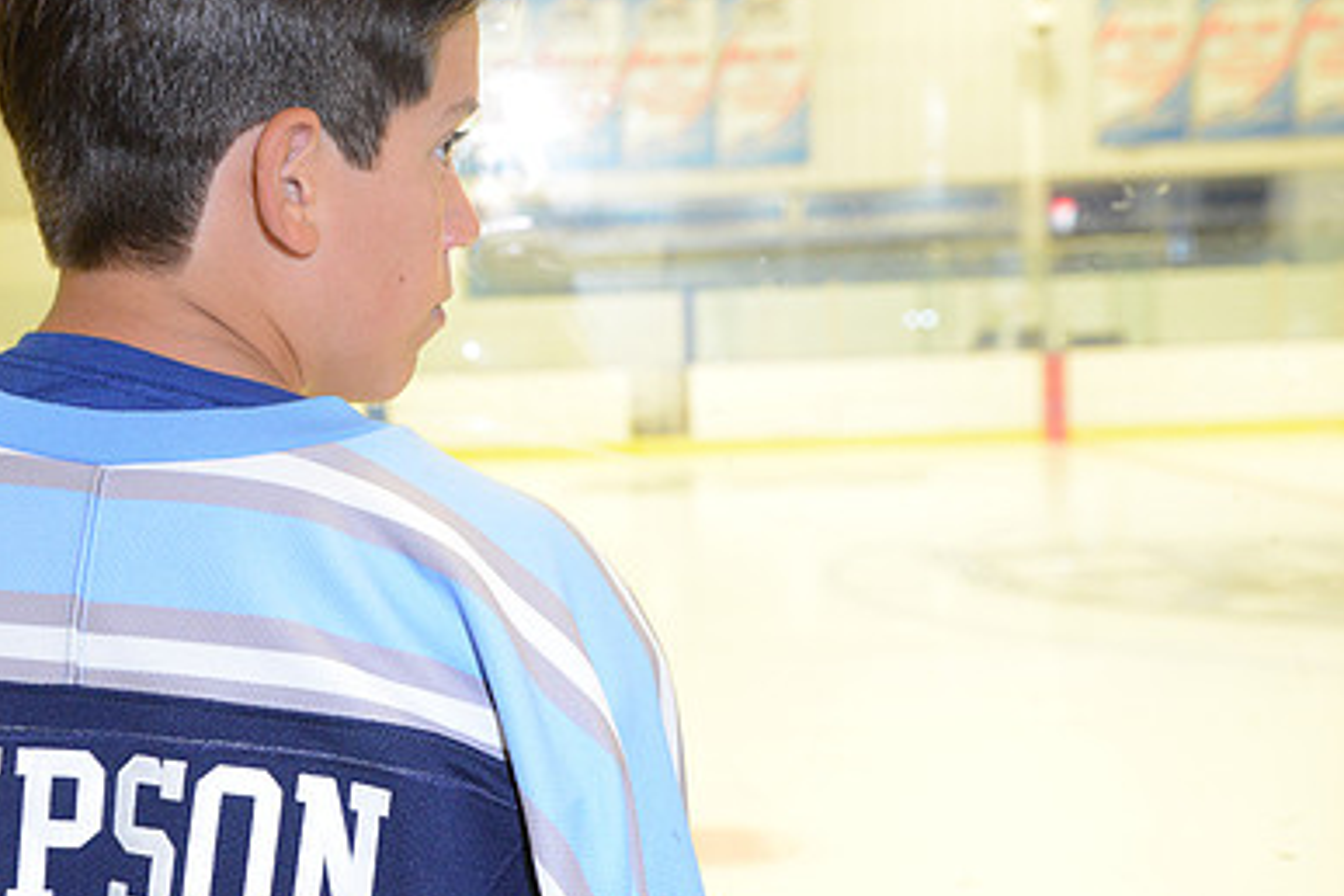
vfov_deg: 20.6
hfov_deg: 30.3
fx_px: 2464
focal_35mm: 66
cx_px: 434
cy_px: 453
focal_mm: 44
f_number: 5.6
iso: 4000
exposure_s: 1/80
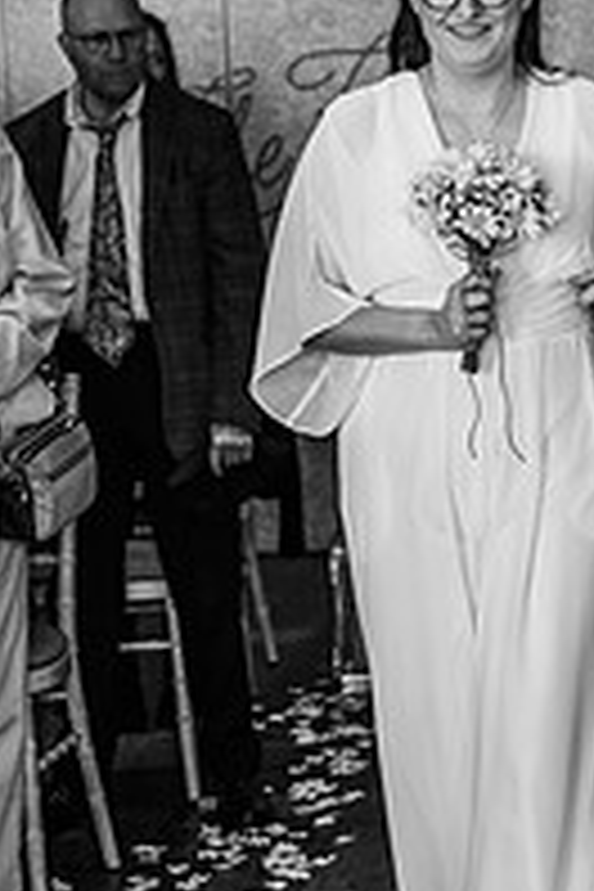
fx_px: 2698
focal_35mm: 109
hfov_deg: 12.4
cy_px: 423
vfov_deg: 18.8
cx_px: 650
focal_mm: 48
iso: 1100
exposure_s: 1/200
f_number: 2.8
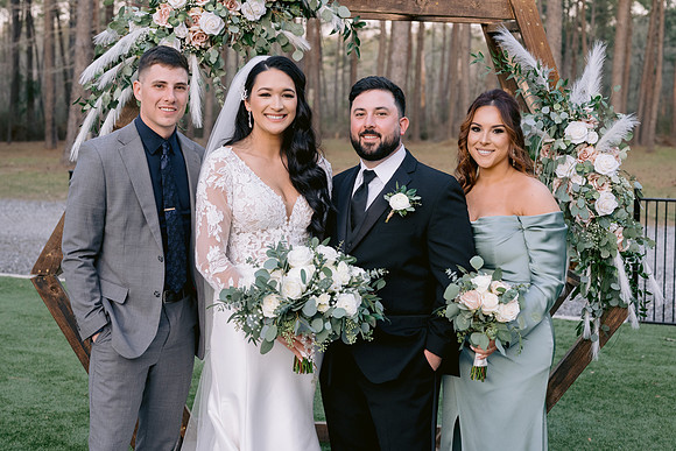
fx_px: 1054
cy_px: 208
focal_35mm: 56
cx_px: 331
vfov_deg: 24.1
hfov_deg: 35.5
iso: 800
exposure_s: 1/200
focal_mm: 50
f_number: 4
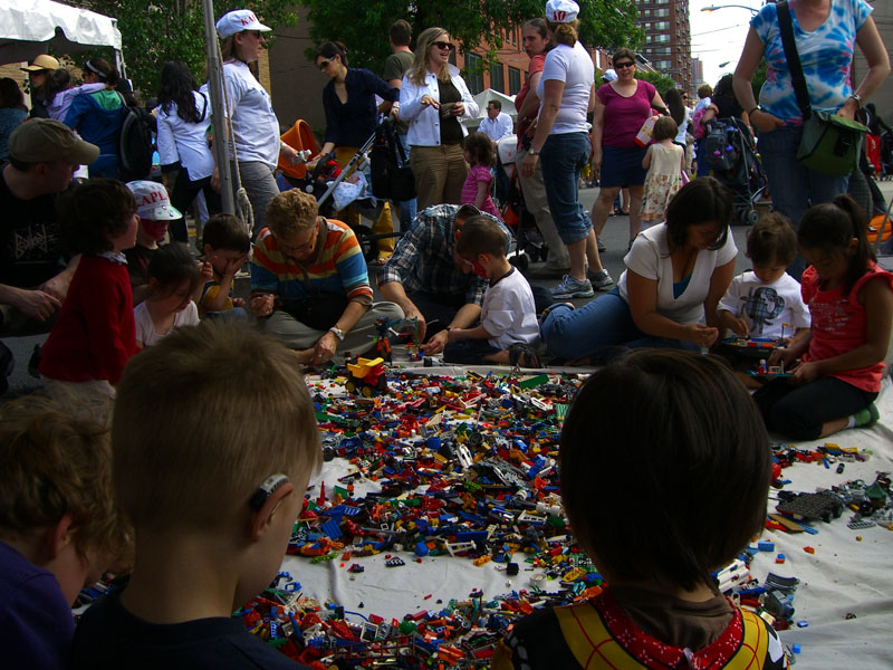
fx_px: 980
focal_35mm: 38
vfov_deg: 37.7
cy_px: 335
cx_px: 446
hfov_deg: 49.0
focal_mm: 7.9
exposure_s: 1/320
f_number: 4
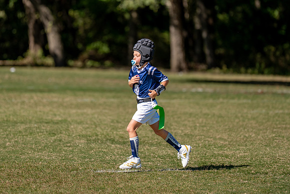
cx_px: 131
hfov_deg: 7.3
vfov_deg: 4.9
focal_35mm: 281
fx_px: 2267
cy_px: 66
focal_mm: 200
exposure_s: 1/3200
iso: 160
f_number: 2.8
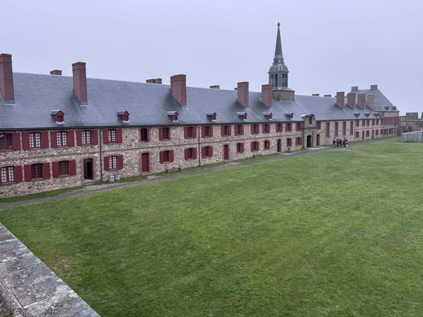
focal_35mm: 26
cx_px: 210
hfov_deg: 67.3
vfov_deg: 53.0
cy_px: 146
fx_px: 318
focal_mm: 6.76
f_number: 1.78
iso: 80
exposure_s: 1/2252
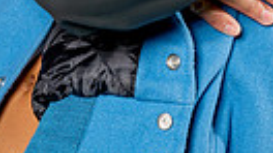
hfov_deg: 13.4
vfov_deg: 7.0
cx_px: 168
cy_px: -250
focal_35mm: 161
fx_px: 1165
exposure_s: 1/250
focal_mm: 45
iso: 640
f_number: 5.6
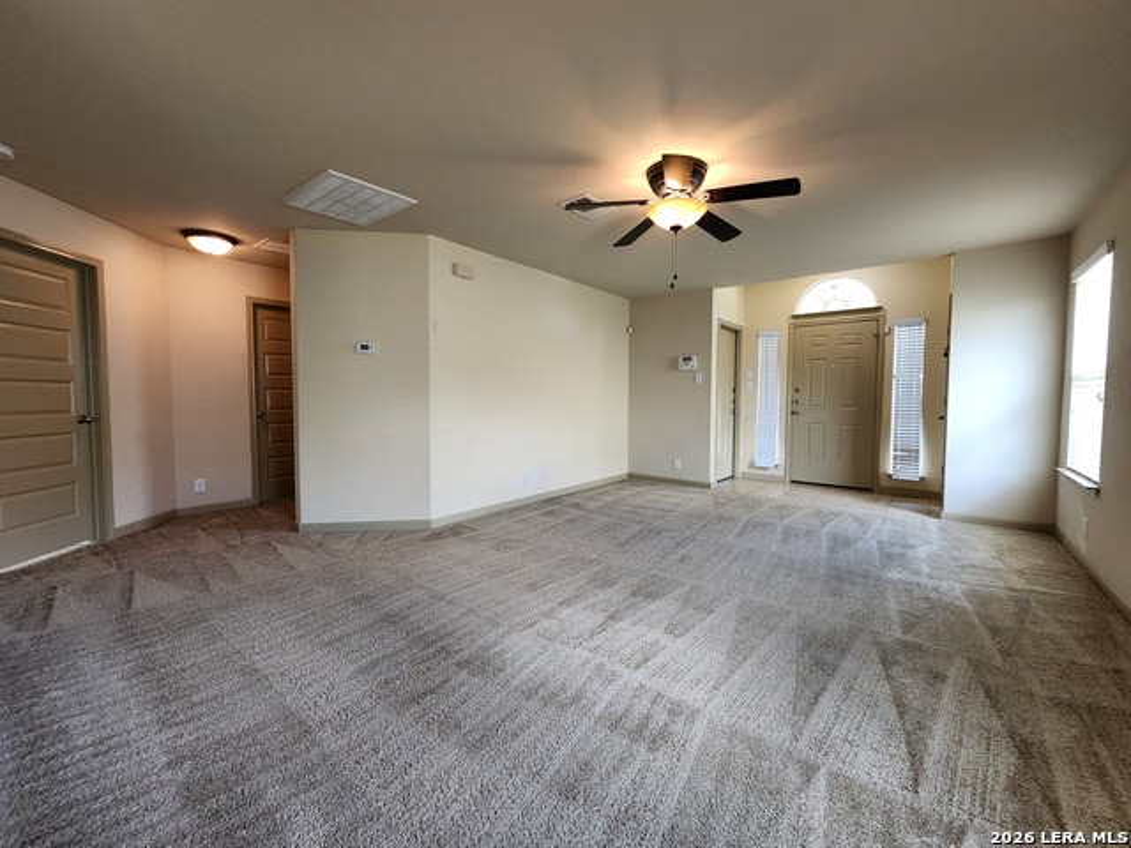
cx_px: 566
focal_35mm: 13
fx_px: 425
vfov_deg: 89.9
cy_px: 424
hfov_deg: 106.2
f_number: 2.2
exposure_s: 1/60
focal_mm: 2.2
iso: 250
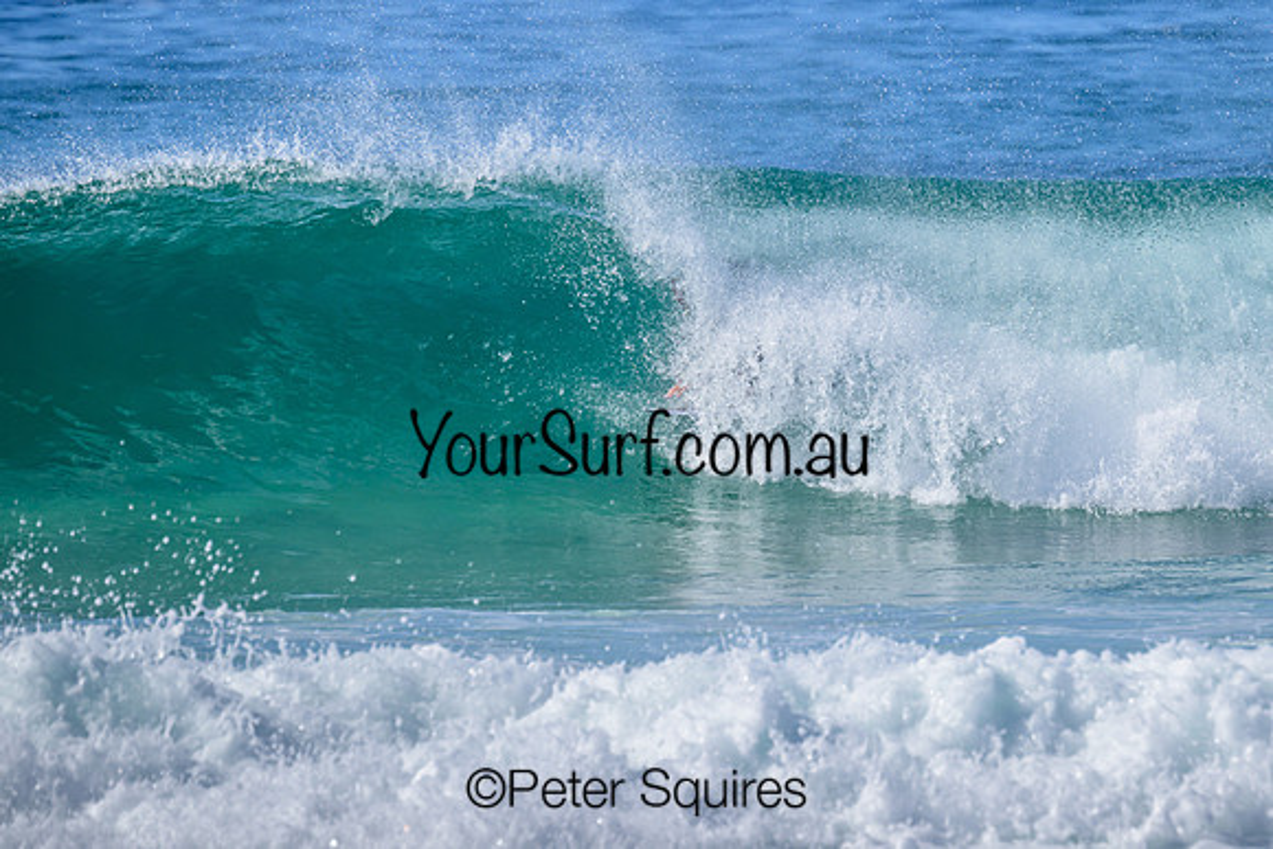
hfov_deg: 2.6
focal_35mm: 804
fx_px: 28433
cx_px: 867
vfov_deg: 1.7
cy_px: 330
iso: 320
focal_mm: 590
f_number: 11
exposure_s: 1/800
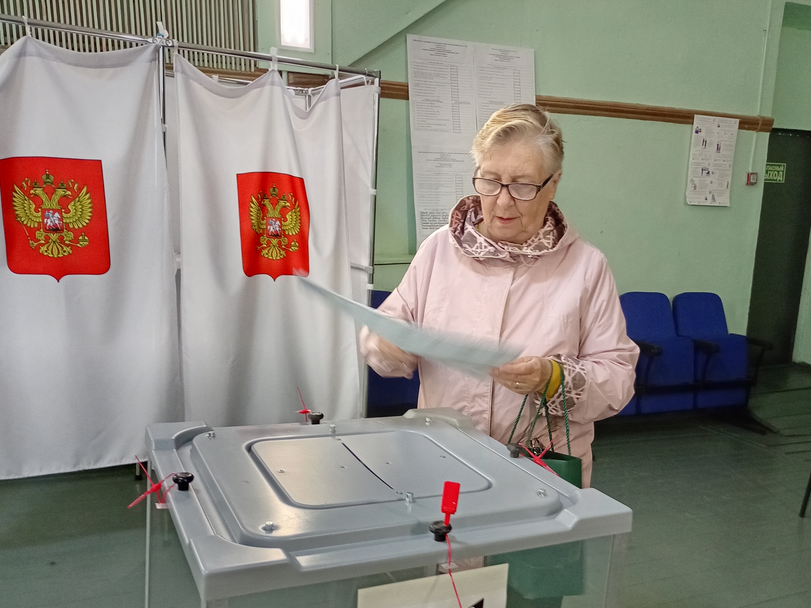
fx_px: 749
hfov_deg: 56.7
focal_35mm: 32
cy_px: 388
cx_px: 452
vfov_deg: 43.7
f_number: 1.8
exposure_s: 1/25
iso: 536
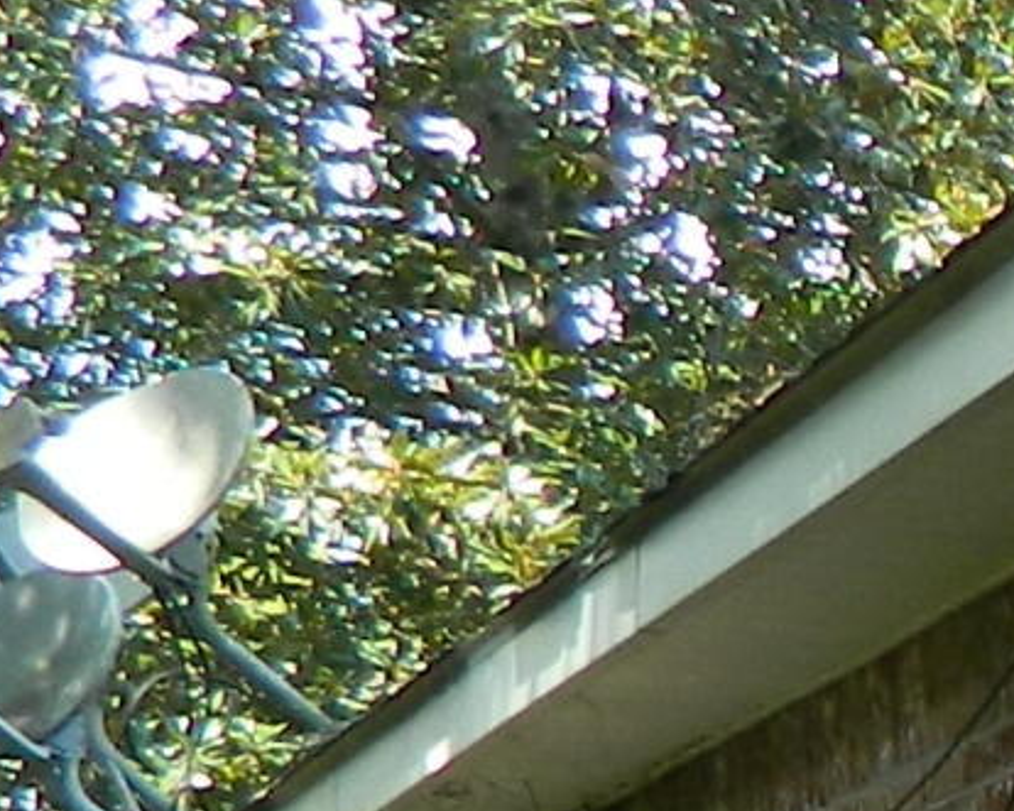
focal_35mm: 177
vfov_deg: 8.3
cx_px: 3265
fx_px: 5311
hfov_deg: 8.6
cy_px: 1617
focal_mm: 4.5
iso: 80
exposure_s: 1/100
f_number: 3.1
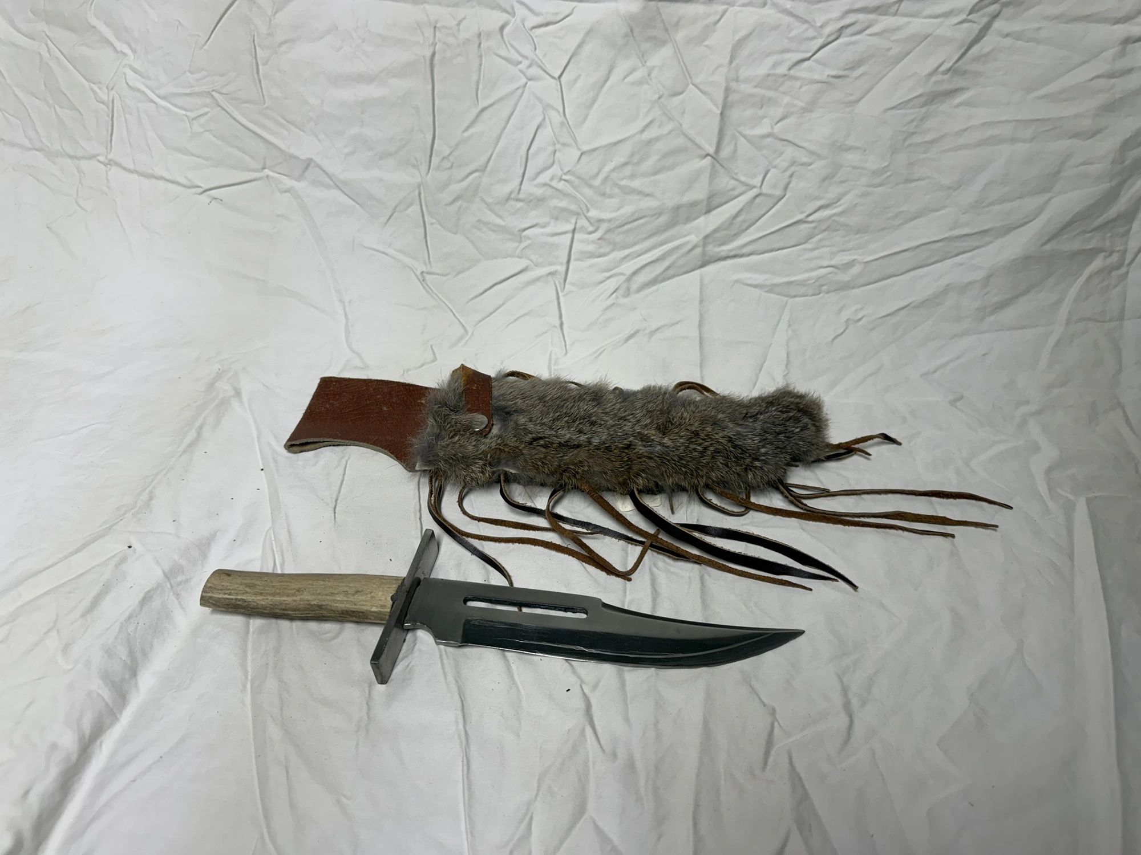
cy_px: 428
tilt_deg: -46.4
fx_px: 791
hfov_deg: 71.6
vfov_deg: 56.8
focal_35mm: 24
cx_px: 570
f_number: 1.78
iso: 50
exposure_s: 1/120
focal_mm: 6.76
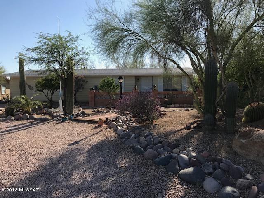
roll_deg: +1.1
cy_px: 99
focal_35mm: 28
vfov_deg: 49.7
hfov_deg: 63.4
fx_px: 214
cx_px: 132
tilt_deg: -2.8
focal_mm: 3.99
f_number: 1.8
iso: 20
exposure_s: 1/1842
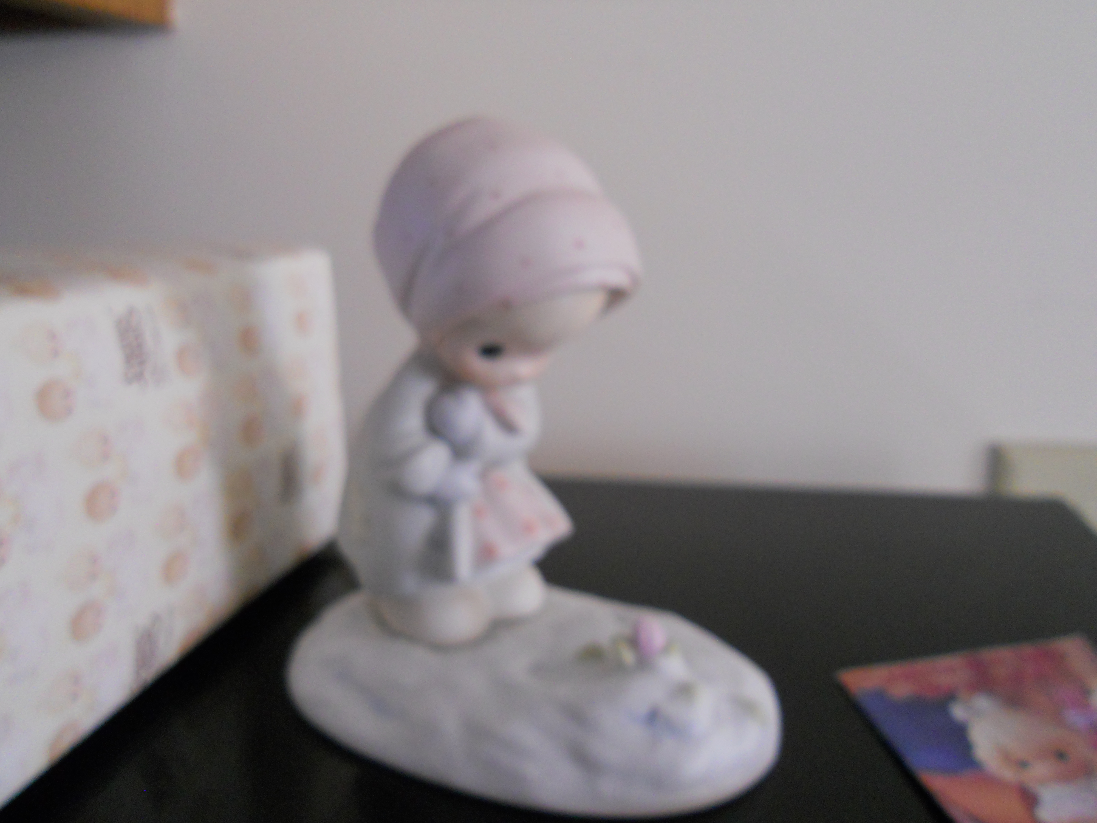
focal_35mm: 32
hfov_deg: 56.8
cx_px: 548
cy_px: 412
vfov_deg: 44.2
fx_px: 1014
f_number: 3.5
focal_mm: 5.8
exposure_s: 1/25
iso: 400
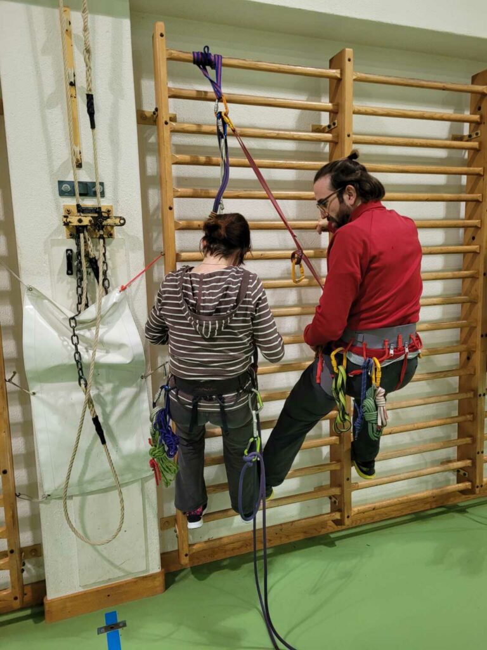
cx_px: 244
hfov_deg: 53.1
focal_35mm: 26
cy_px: 325
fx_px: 488
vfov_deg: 67.3
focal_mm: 5.4
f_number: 1.8
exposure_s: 1/100
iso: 160
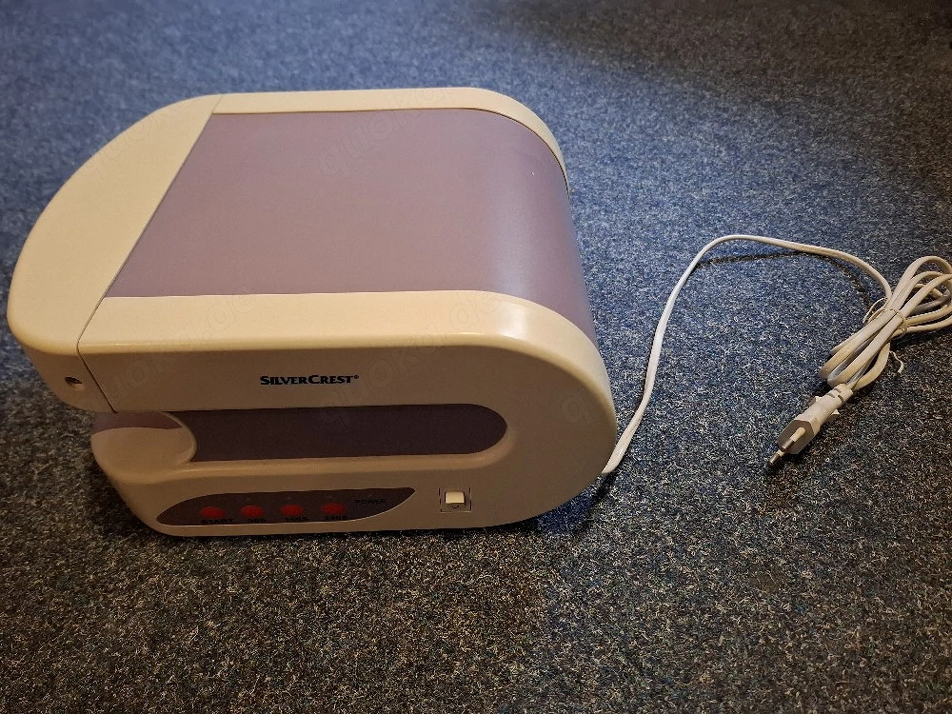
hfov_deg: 73.9
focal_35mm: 23
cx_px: 476
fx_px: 633
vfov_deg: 58.9
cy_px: 357
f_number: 1.8
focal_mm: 5.54
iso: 320
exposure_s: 1/25
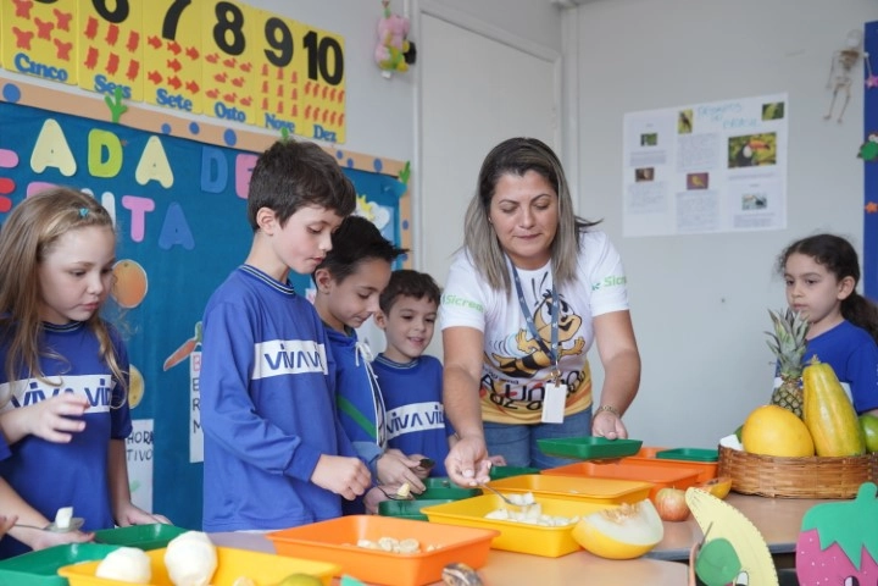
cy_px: 293
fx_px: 1122
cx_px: 439
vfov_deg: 29.2
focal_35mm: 46
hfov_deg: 42.7
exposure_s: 1/250
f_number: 3.5
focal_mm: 46
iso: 800
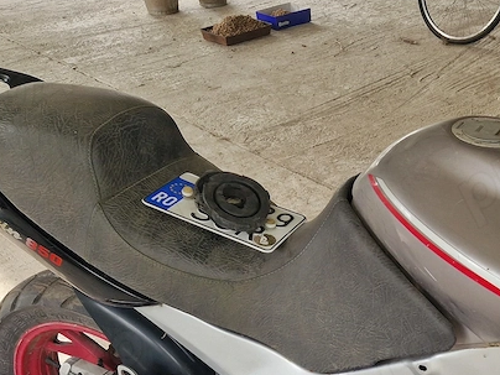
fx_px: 823
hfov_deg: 32.2
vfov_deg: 23.4
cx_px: 444
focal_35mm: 57
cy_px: 450
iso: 64
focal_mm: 5.4
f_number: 1.8
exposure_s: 1/180
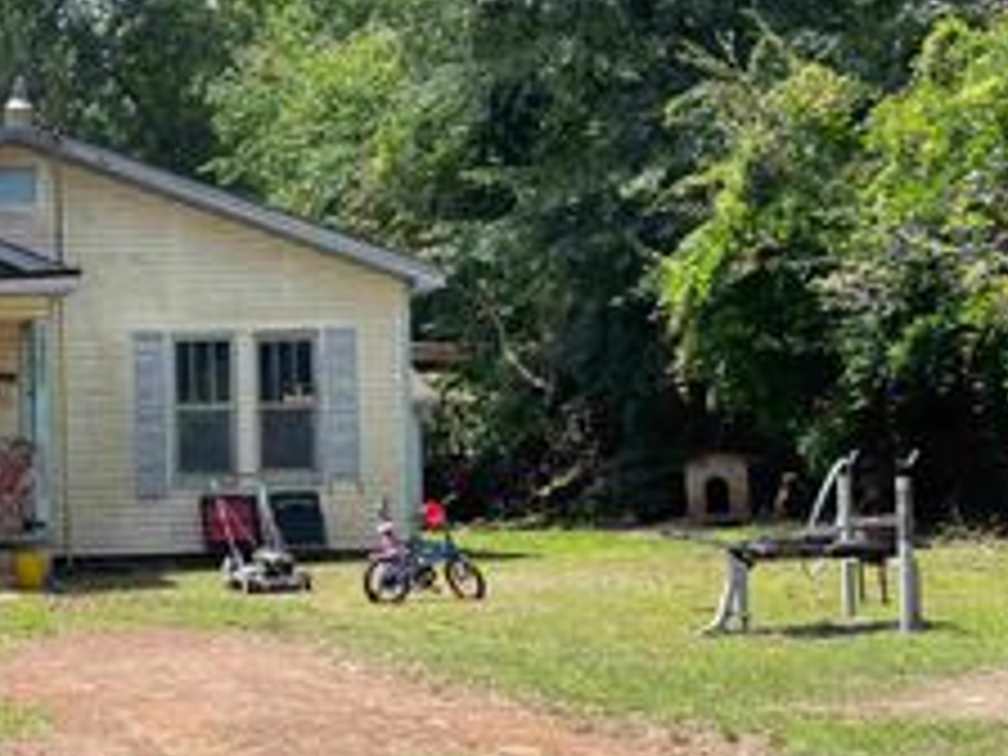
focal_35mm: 58
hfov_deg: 30.5
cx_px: -32
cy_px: 448
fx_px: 1689
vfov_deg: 25.2
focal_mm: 4.2
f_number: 1.6
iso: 32
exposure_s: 1/1795
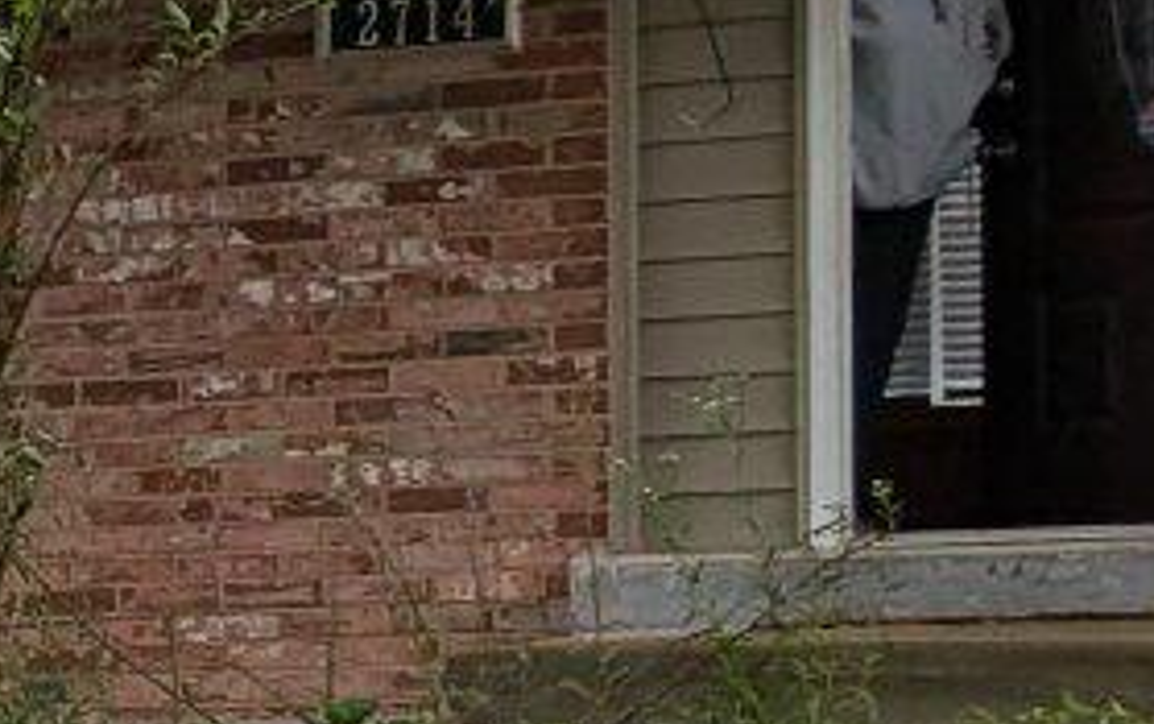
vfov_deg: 7.0
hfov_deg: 8.3
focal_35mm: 186
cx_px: -2928
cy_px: 885
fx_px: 5856
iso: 21
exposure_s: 1/279
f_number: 1.68
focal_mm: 6.9
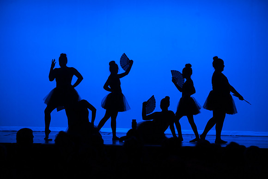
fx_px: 967
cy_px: 90
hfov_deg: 15.8
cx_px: 134
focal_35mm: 130
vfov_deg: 10.5
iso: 3200
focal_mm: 130
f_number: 2.8
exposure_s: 1/200
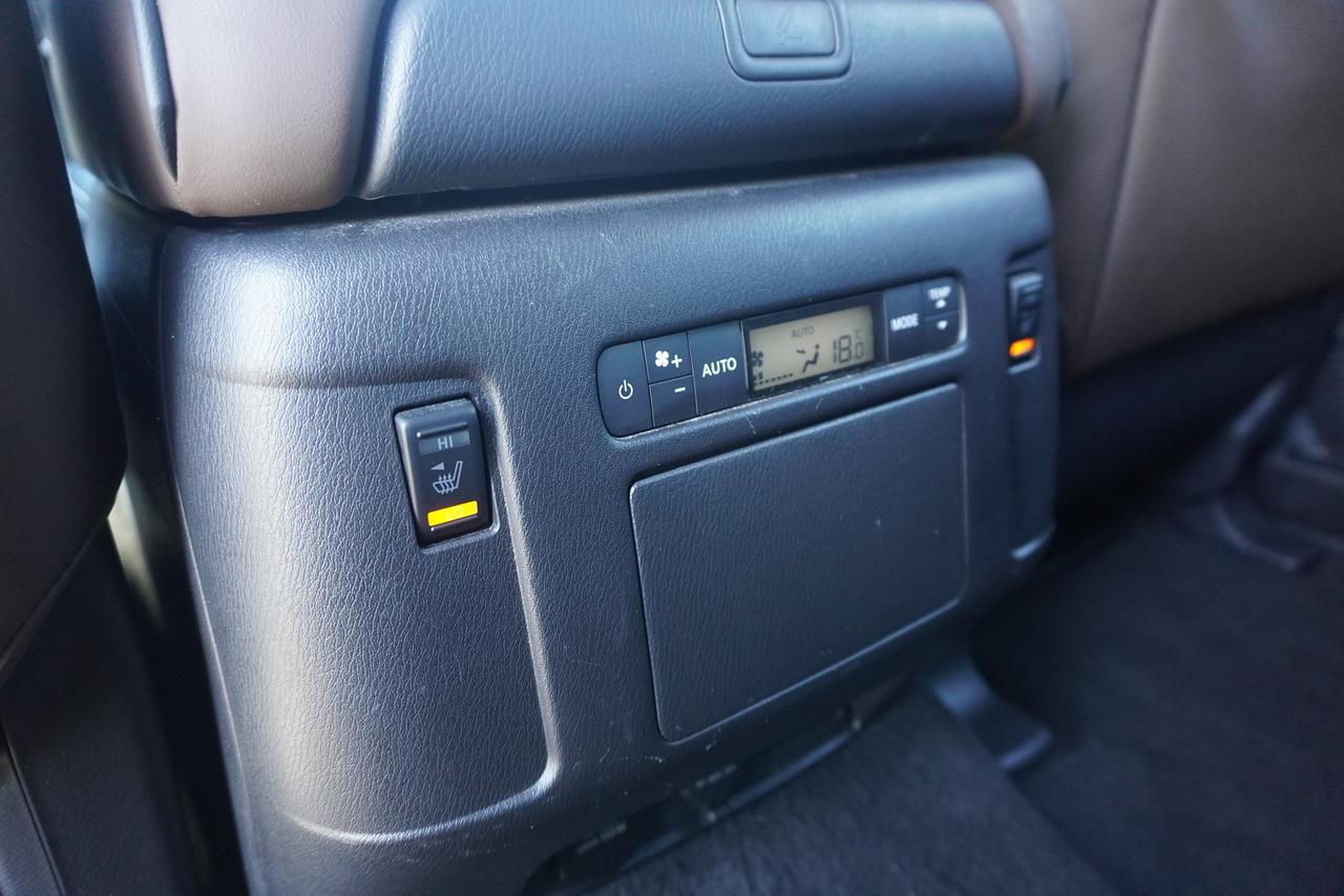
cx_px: 672
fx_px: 896
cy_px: 448
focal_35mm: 24
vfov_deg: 53.2
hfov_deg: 73.7
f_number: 3.5
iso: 2500
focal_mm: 16
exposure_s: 1/60
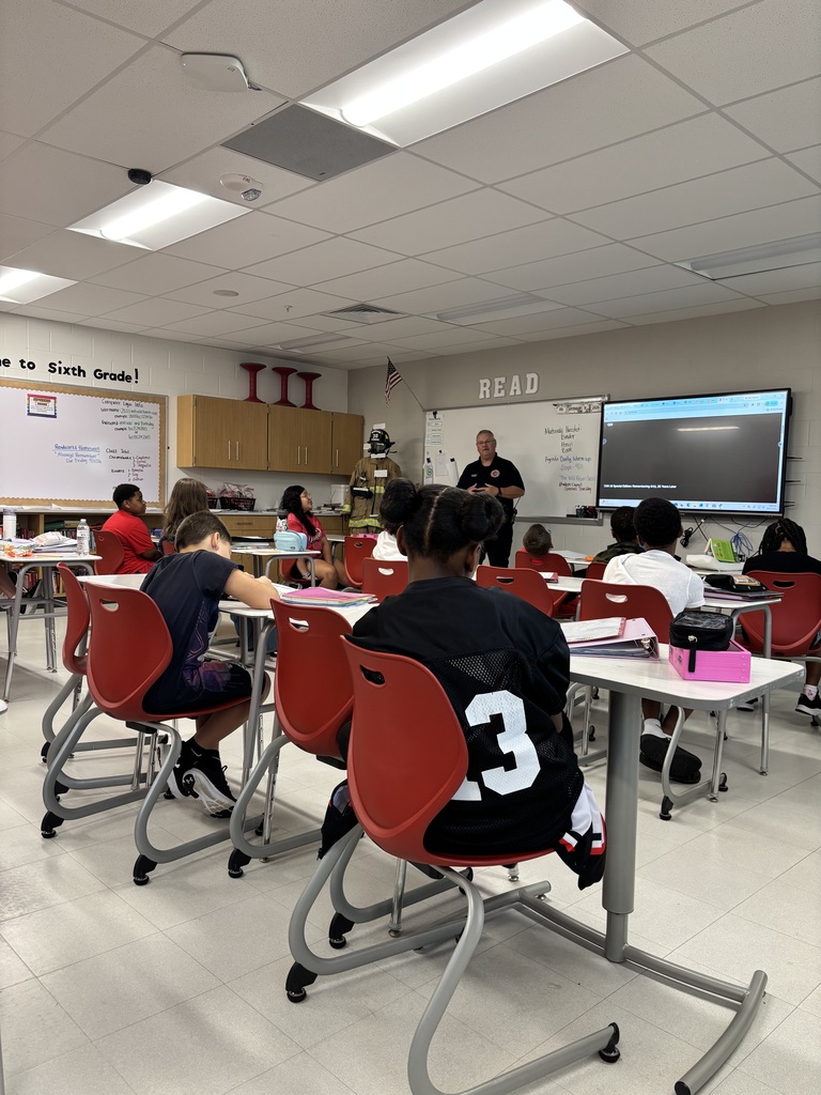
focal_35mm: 26
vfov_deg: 67.3
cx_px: 410
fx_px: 822
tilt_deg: -2.3
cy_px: 548
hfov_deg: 53.1
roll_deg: -2.5
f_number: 1.6
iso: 100
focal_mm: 5.96
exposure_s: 1/60
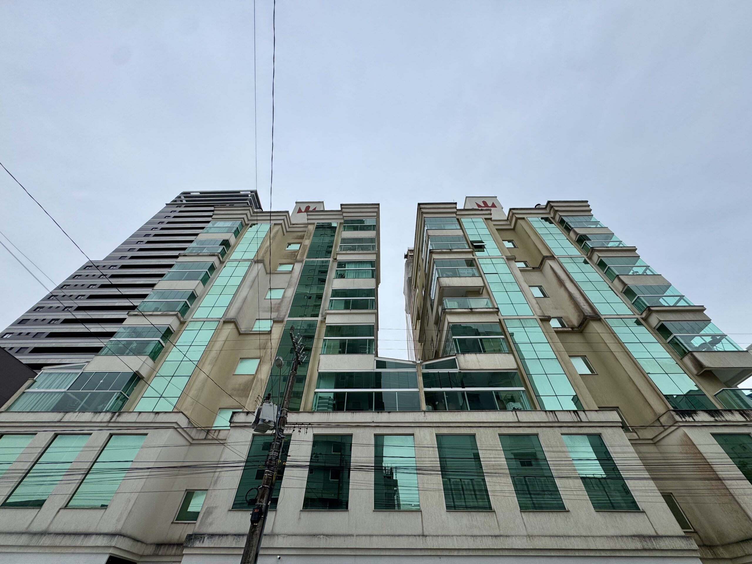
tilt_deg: +48.6
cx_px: 376
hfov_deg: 102.1
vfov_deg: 85.7
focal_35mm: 14
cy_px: 282
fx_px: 304
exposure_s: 1/1160
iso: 50
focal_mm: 2.22
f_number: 2.2
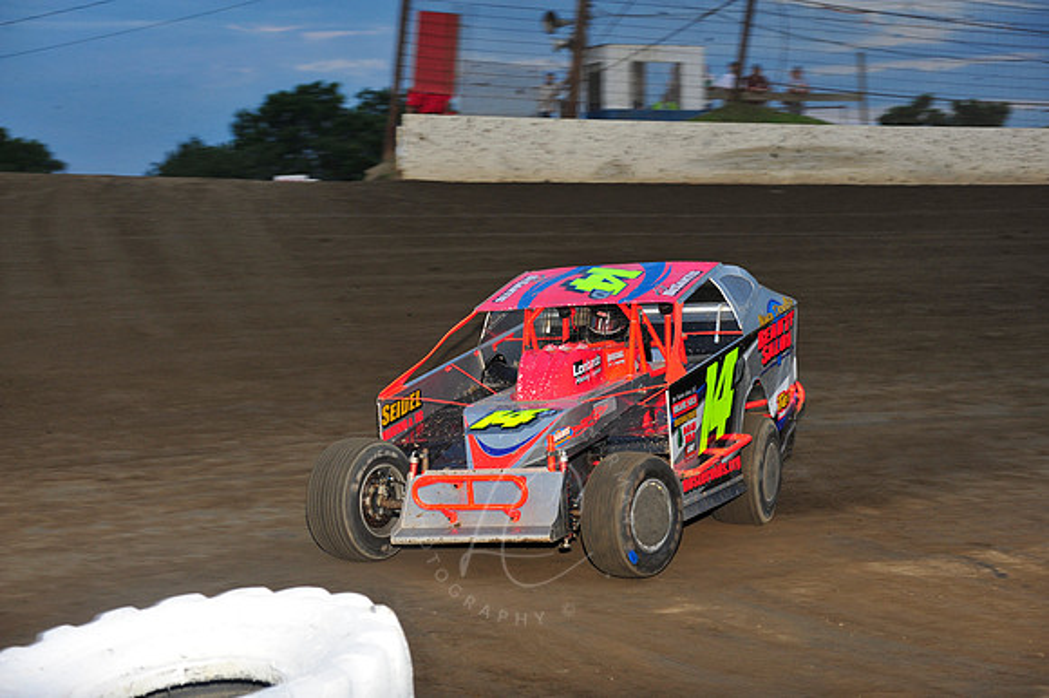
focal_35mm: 105
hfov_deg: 19.5
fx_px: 3058
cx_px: 524
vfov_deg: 13.0
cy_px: 349
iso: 640
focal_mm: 105
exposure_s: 1/320
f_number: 6.3
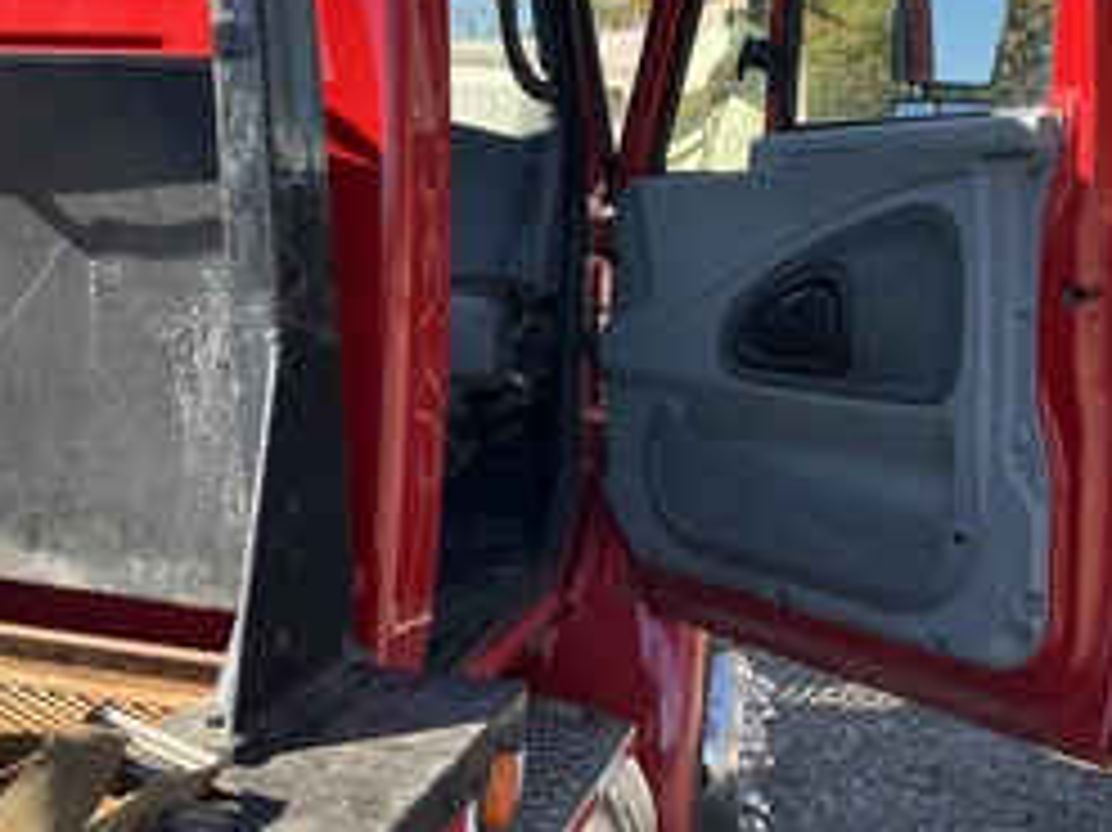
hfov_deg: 40.4
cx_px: 594
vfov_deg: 30.4
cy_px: 216
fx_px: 1509
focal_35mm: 47
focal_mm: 3
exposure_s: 1/422
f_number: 1.8
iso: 25
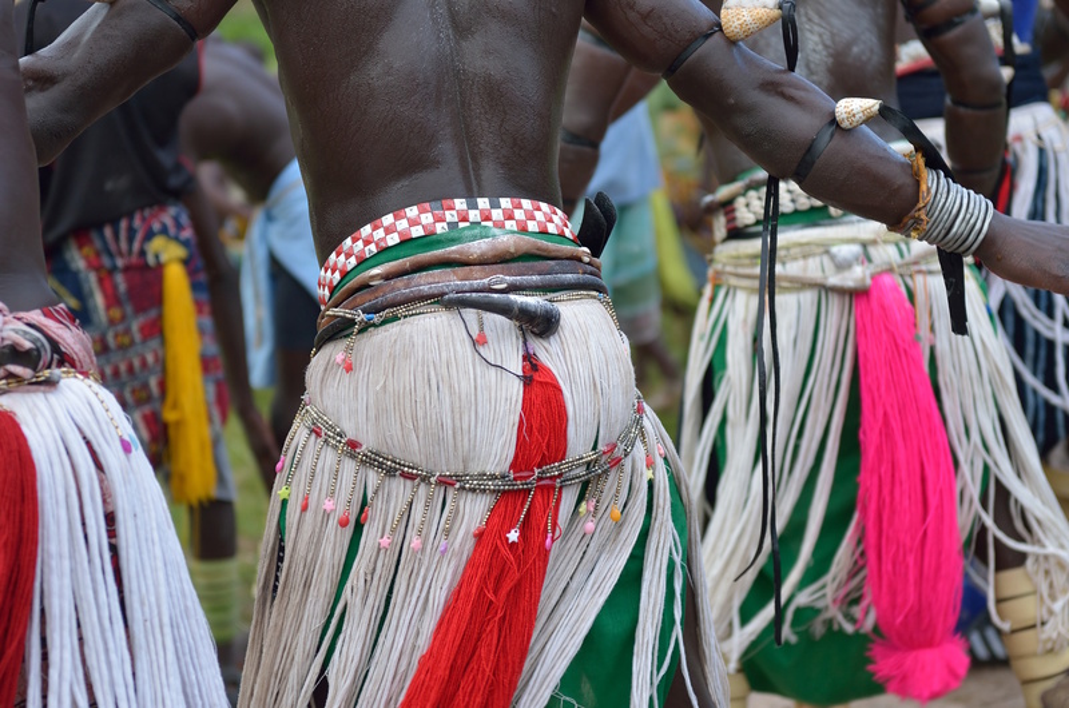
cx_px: 534
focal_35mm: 105
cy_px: 354
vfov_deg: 13.0
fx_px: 3112
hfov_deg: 19.5
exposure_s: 1/350
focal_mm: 70
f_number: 2.8
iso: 400
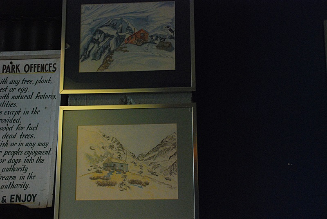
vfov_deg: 37.0
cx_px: 164
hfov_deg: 53.1
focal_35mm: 36
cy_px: 110
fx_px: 327
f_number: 6.3
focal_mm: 24
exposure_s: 1/60
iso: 1600
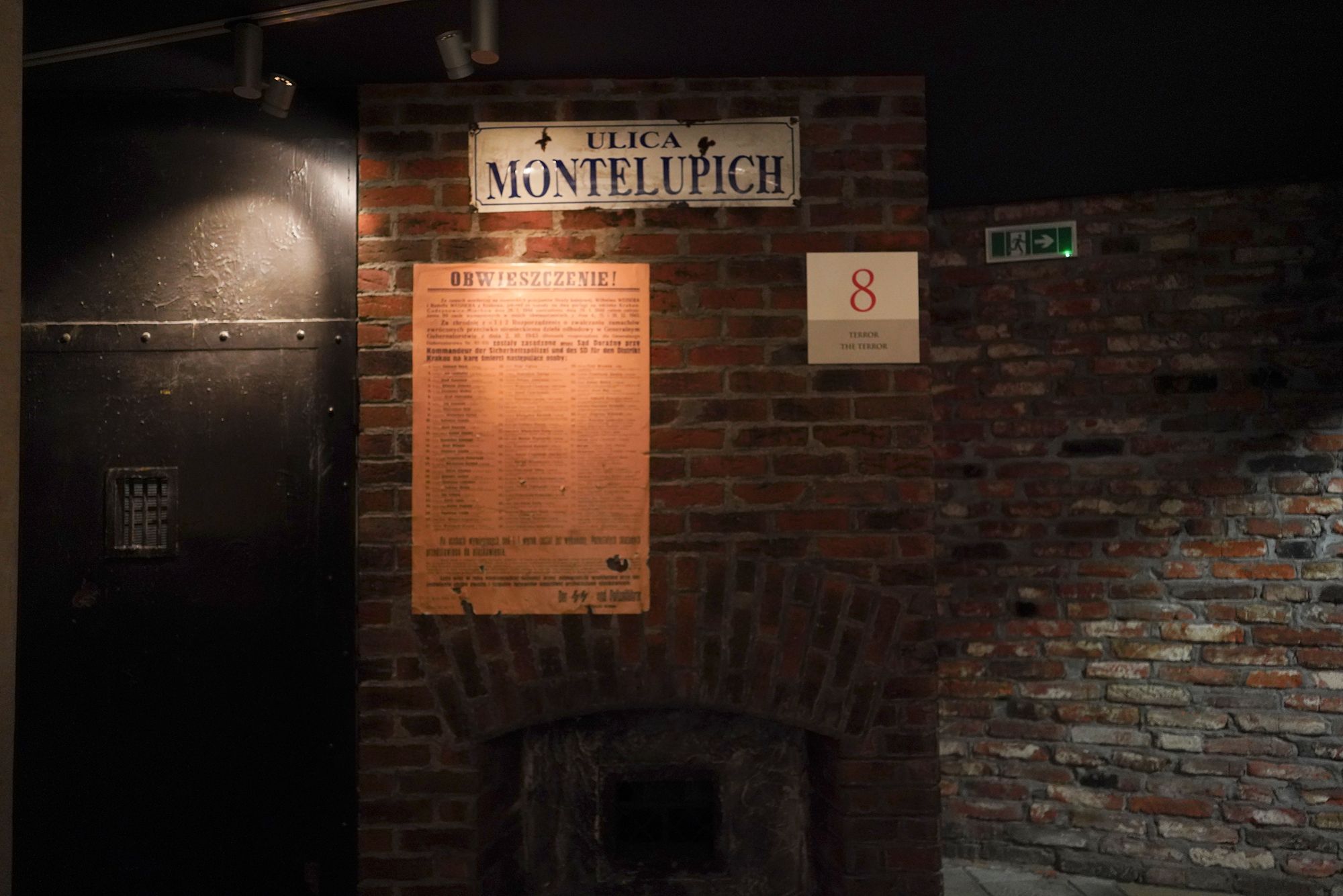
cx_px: 672
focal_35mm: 24
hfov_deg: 73.7
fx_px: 895
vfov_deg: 53.1
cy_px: 448
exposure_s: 1/80
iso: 3200
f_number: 2.8
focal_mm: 24
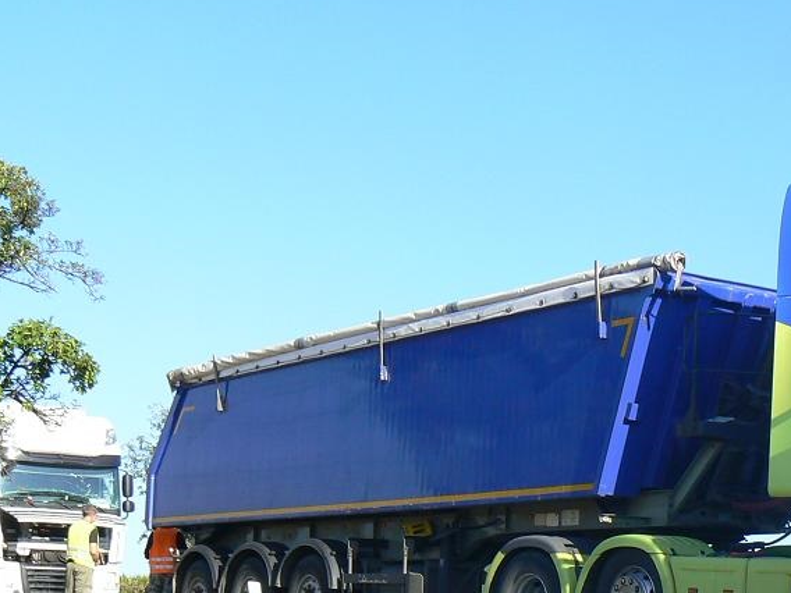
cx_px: 462
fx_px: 1668
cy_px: 528
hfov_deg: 26.6
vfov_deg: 19.8
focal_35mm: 73
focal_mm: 6
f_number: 5.6
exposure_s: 1/250
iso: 80
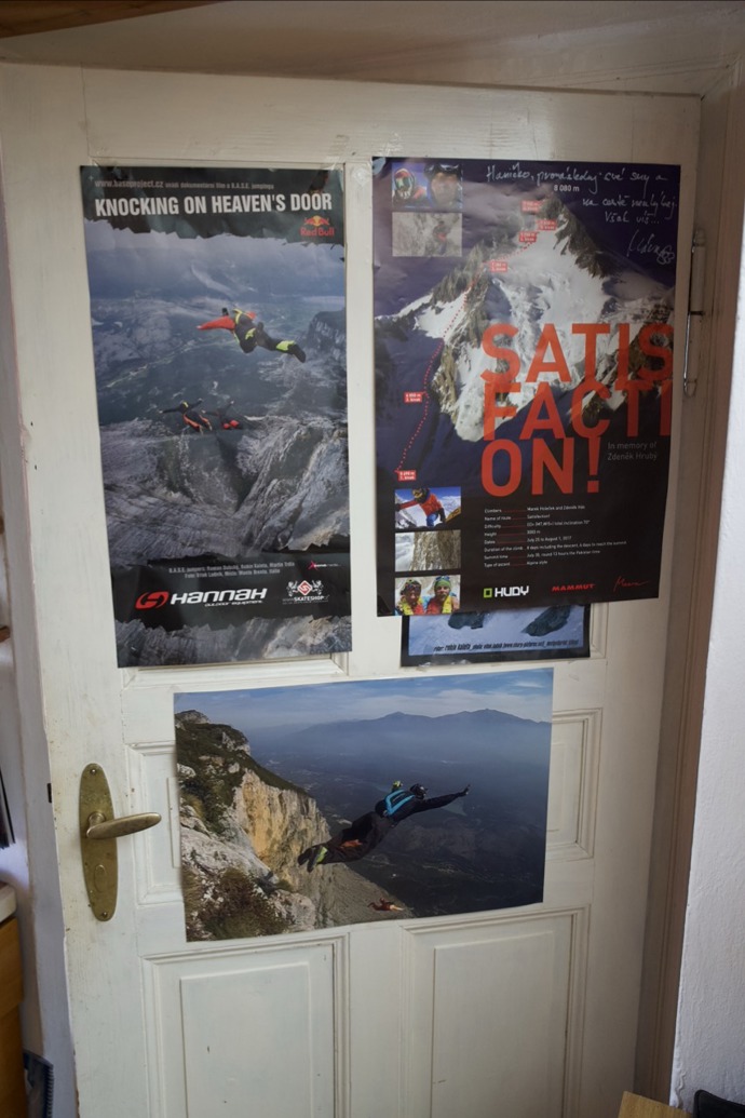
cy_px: 559
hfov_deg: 43.6
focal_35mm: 30
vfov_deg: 61.9
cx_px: 372
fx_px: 931
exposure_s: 1/160
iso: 2500
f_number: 2.8
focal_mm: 30
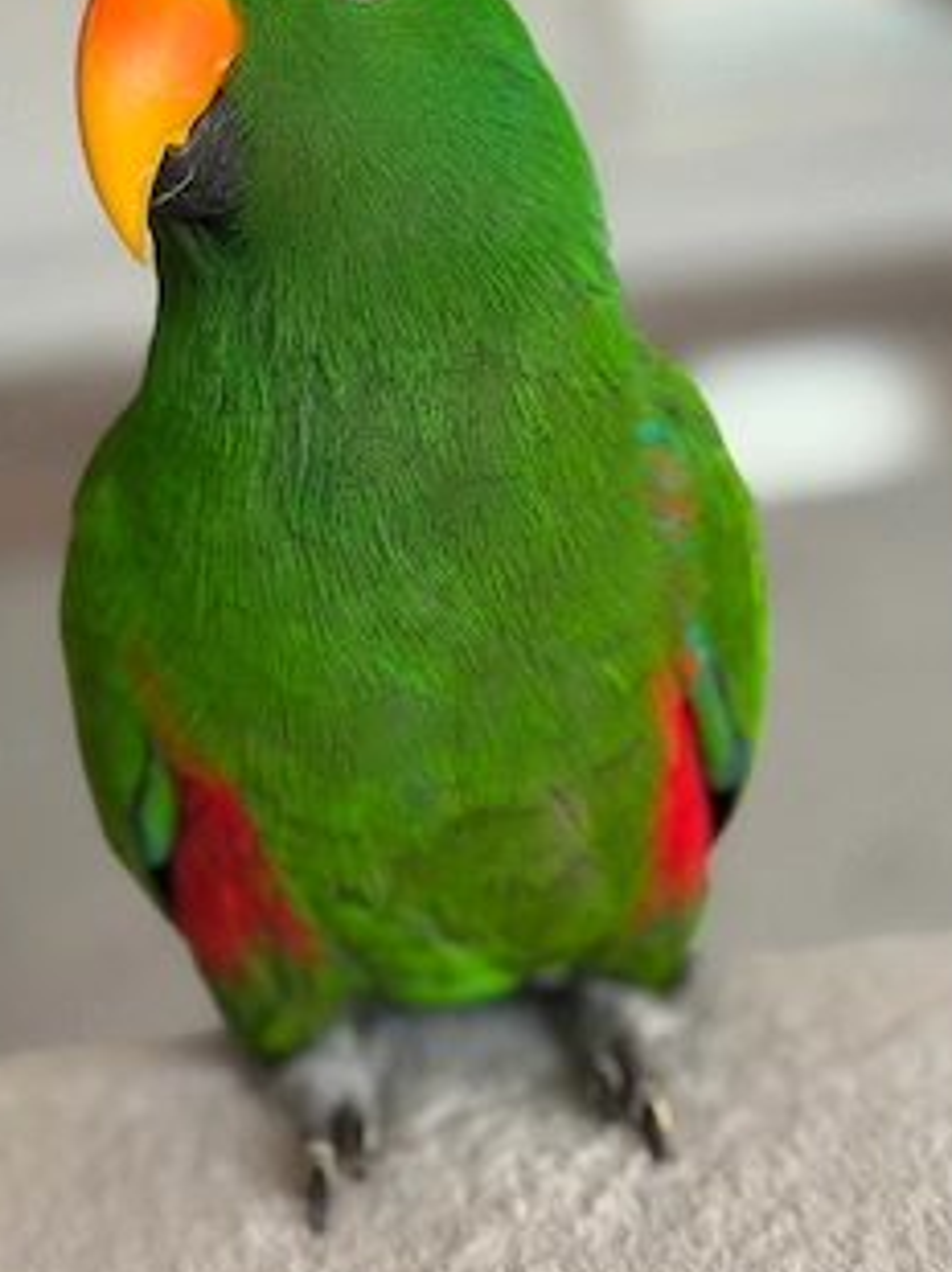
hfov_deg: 23.6
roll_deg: +7.9
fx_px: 2277
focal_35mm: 62
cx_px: 382
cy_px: 509
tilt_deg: -17.8
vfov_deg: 31.1
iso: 160
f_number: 1.78
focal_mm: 6.76
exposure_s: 1/60
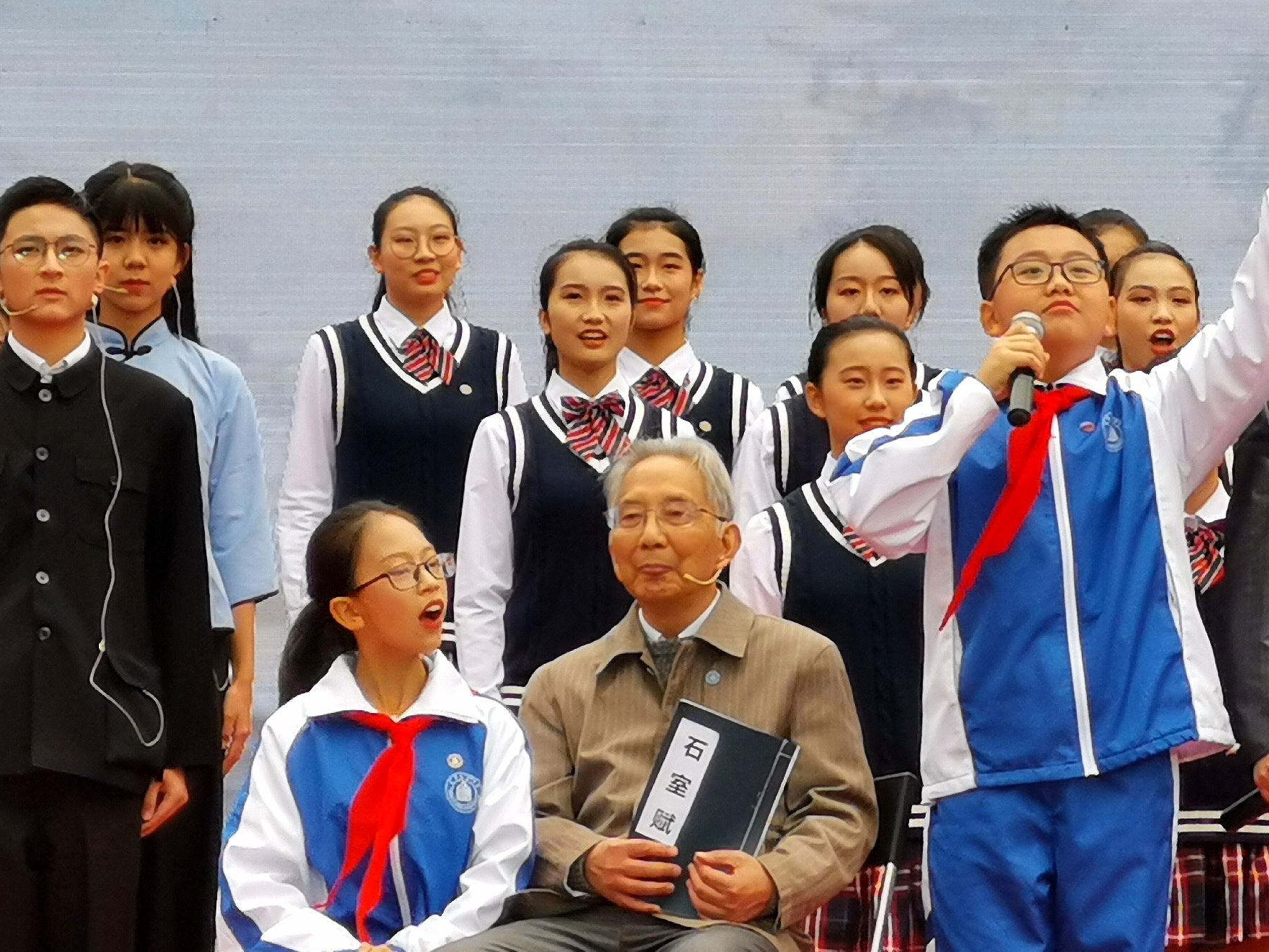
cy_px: 367
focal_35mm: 276
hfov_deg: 7.2
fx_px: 10118
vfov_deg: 5.4
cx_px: 851
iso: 50
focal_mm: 7.48
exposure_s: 1/231
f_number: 2.4
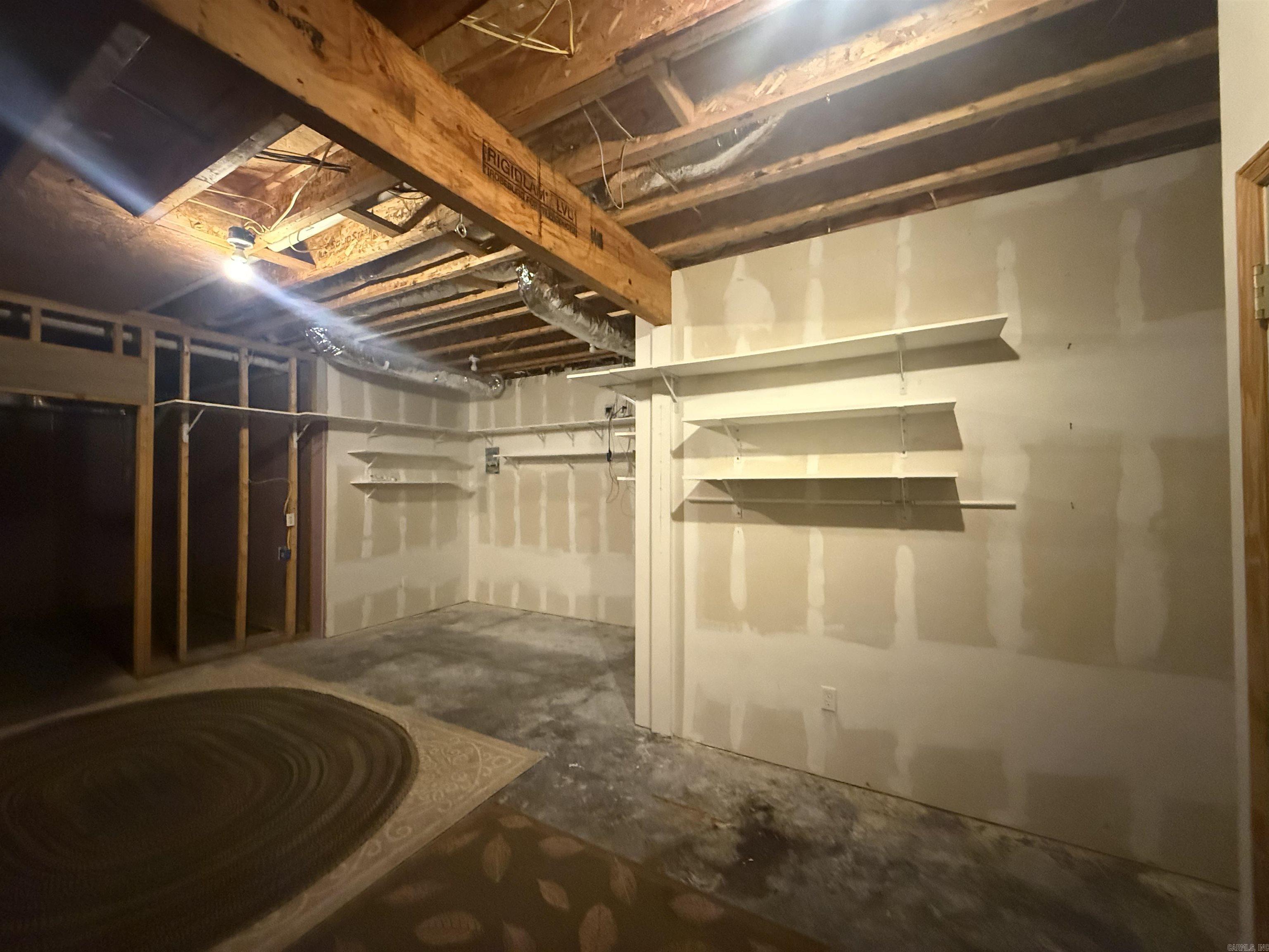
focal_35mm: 14
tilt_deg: +0.5
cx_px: 634
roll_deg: -0.3
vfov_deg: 85.7
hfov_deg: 102.1
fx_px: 513
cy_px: 476
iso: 1250
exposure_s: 1/60
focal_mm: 2.22
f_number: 2.2
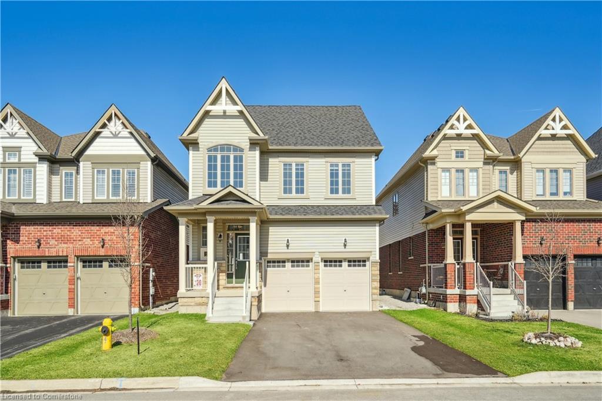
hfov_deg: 81.2
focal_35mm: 21
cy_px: 200
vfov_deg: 59.5
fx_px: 351
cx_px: 301
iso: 250
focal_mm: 21
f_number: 7.1
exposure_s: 1/250
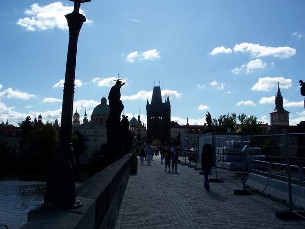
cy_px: 114
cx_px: 152
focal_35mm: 37
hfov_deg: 50.1
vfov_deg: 38.7
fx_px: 326
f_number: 5.6
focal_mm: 7.8
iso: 64
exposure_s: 1/640
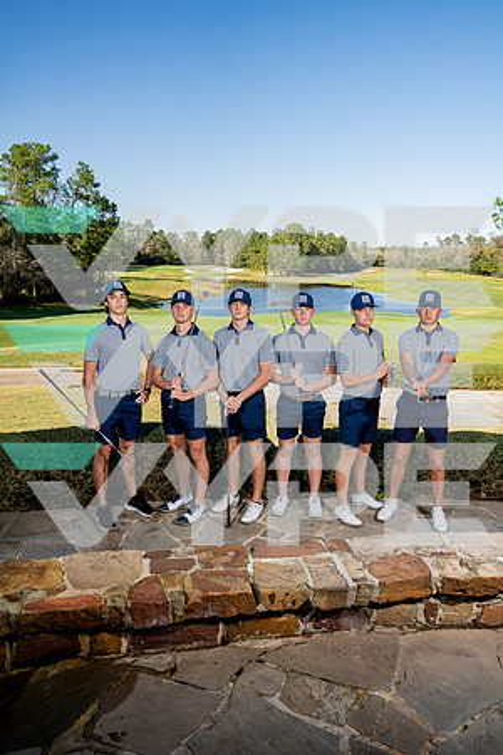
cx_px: 252
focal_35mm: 28
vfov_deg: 65.5
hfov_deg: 46.4
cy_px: 378
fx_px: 587
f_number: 8
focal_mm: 28
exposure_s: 1/250
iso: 100
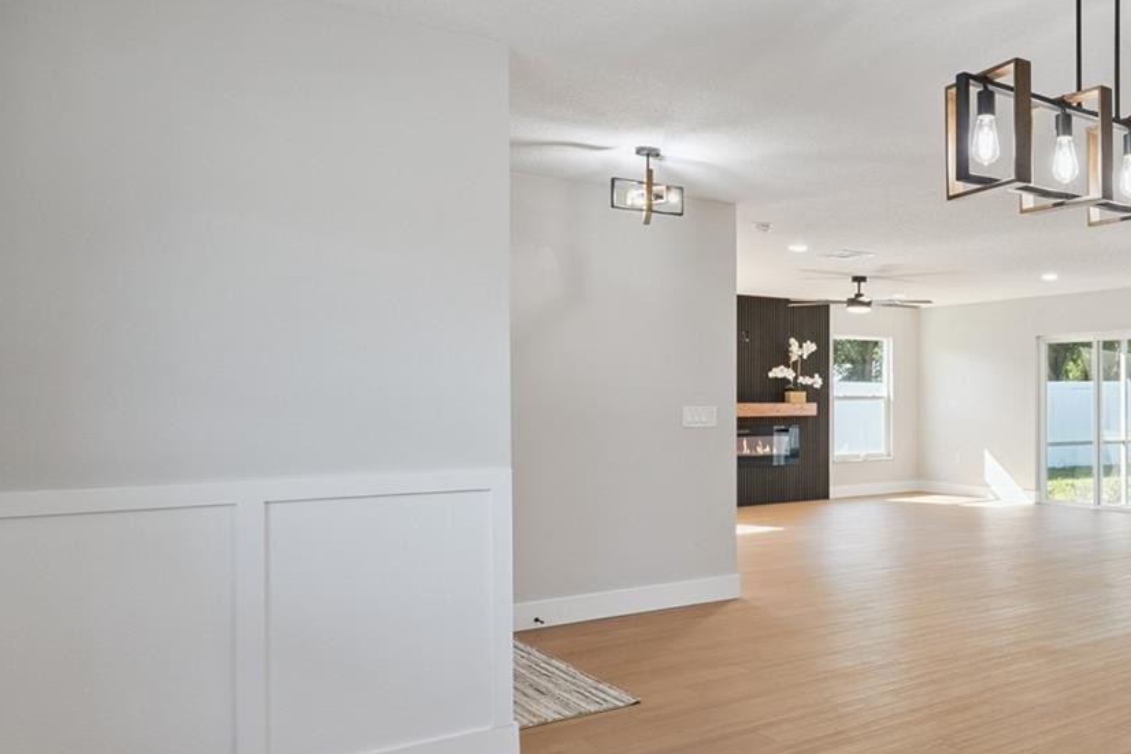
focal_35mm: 31
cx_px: 1013
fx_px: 974
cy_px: 405
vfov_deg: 42.3
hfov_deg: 53.0
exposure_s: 1/50
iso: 500
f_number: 8
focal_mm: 16
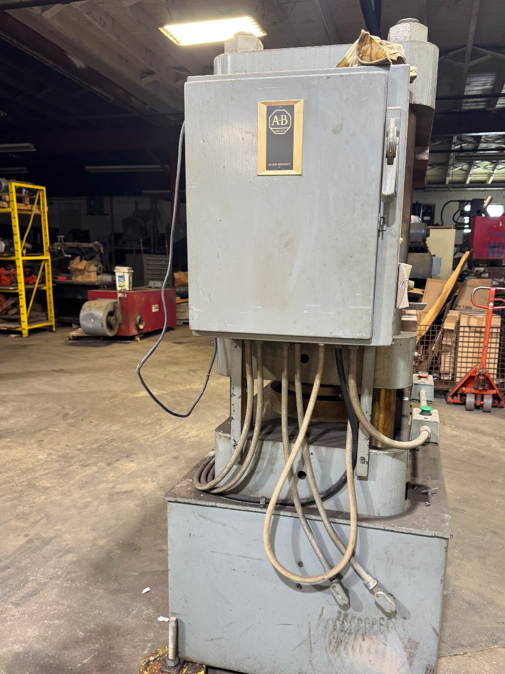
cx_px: 282
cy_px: 365
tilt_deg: -12.3
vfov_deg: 65.2
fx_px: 525
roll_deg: -0.8
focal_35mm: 27
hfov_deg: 51.2
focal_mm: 6.76
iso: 200
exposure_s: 1/60
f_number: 1.78
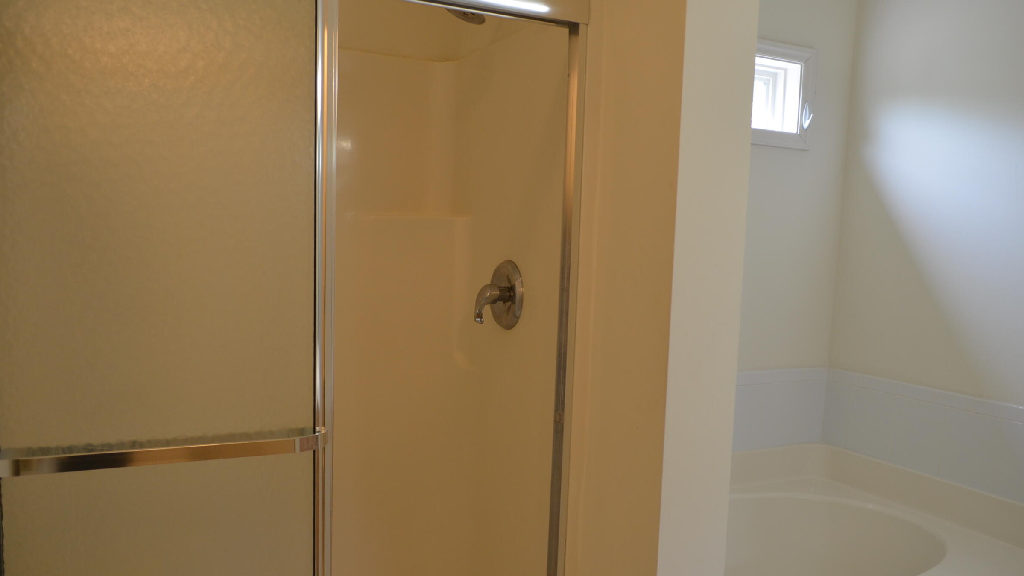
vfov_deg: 40.1
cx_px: 514
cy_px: 319
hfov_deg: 66.1
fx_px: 787
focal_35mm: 29
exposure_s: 1/80
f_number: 4.5
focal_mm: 18
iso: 400
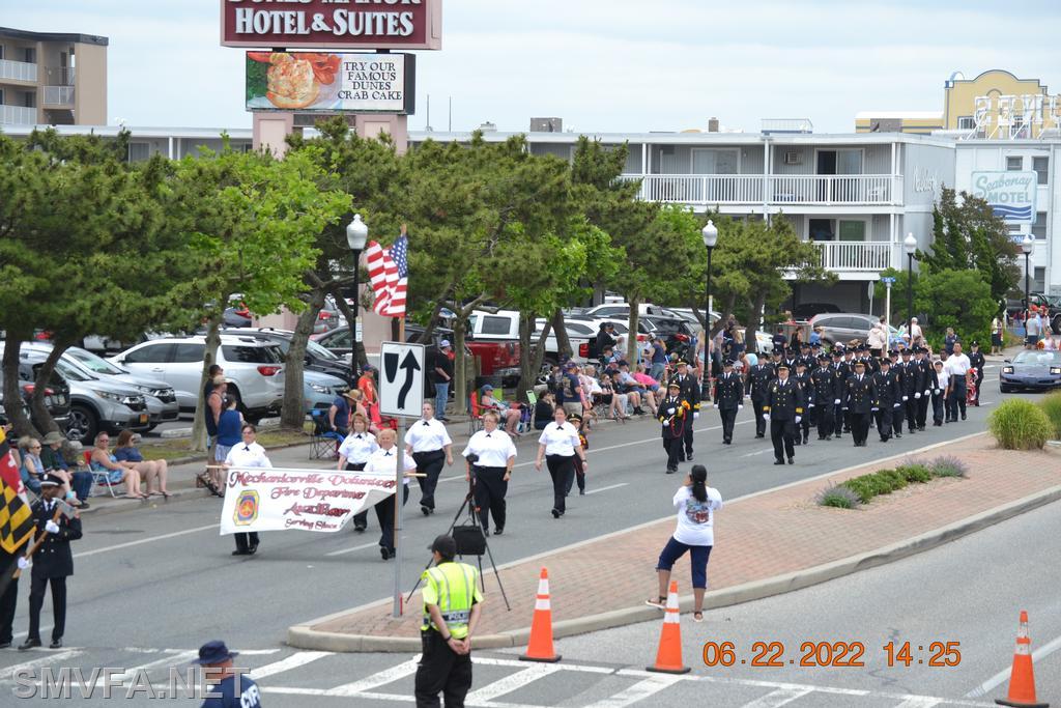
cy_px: 354
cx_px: 530
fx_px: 3758
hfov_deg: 16.1
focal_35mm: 128
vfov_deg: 10.8
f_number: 5.6
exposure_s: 1/500
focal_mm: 85
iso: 250
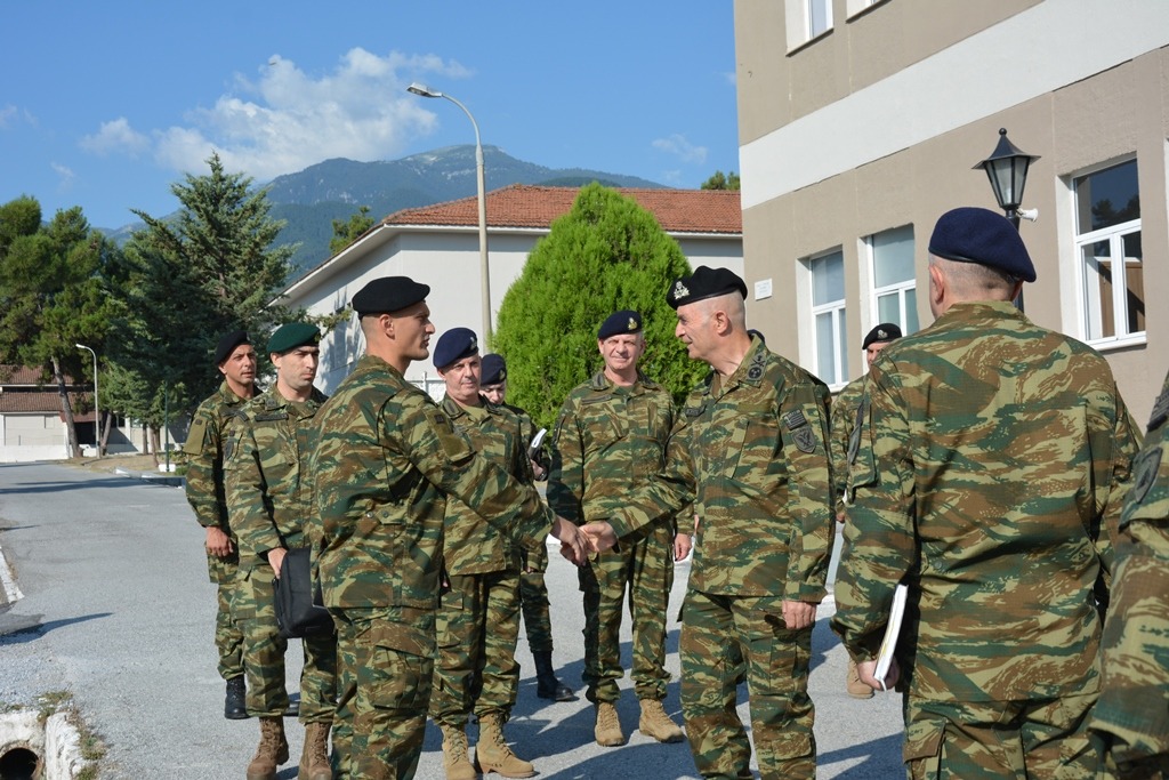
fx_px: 1656
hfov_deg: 38.9
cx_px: 584
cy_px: 390
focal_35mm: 51
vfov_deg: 26.5
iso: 100
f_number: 8
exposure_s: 1/250
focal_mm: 34
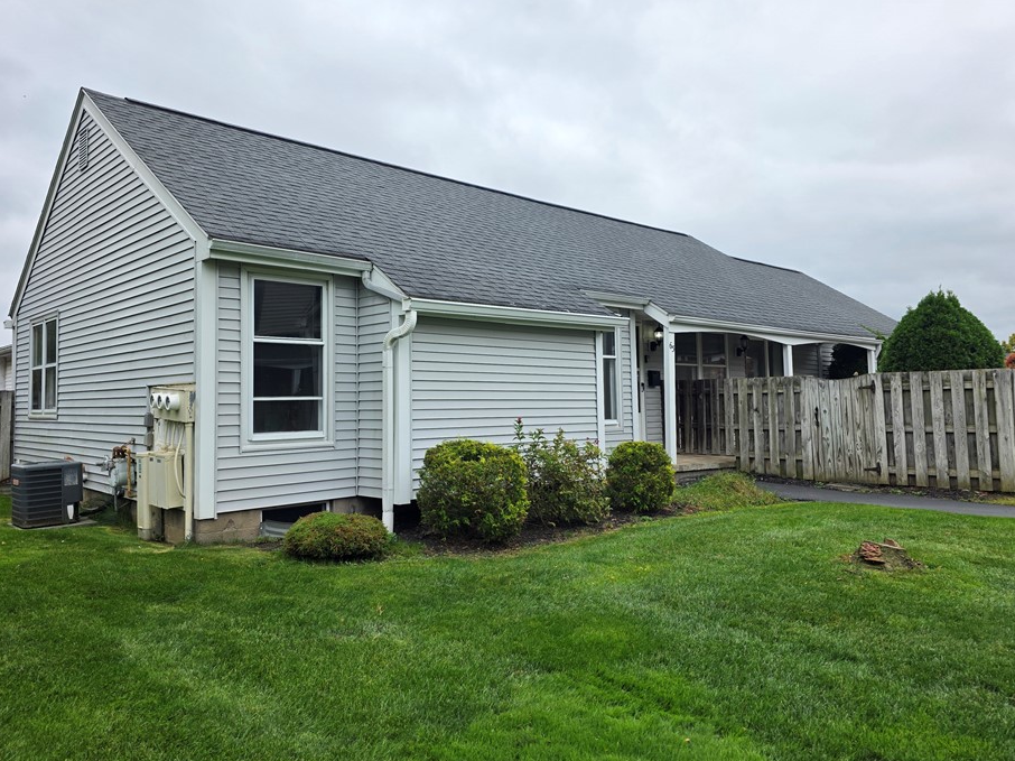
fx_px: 762
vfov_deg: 53.0
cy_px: 356
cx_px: 460
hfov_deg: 67.2
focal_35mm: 26
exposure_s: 1/2417
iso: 80
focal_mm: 6.3
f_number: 1.7
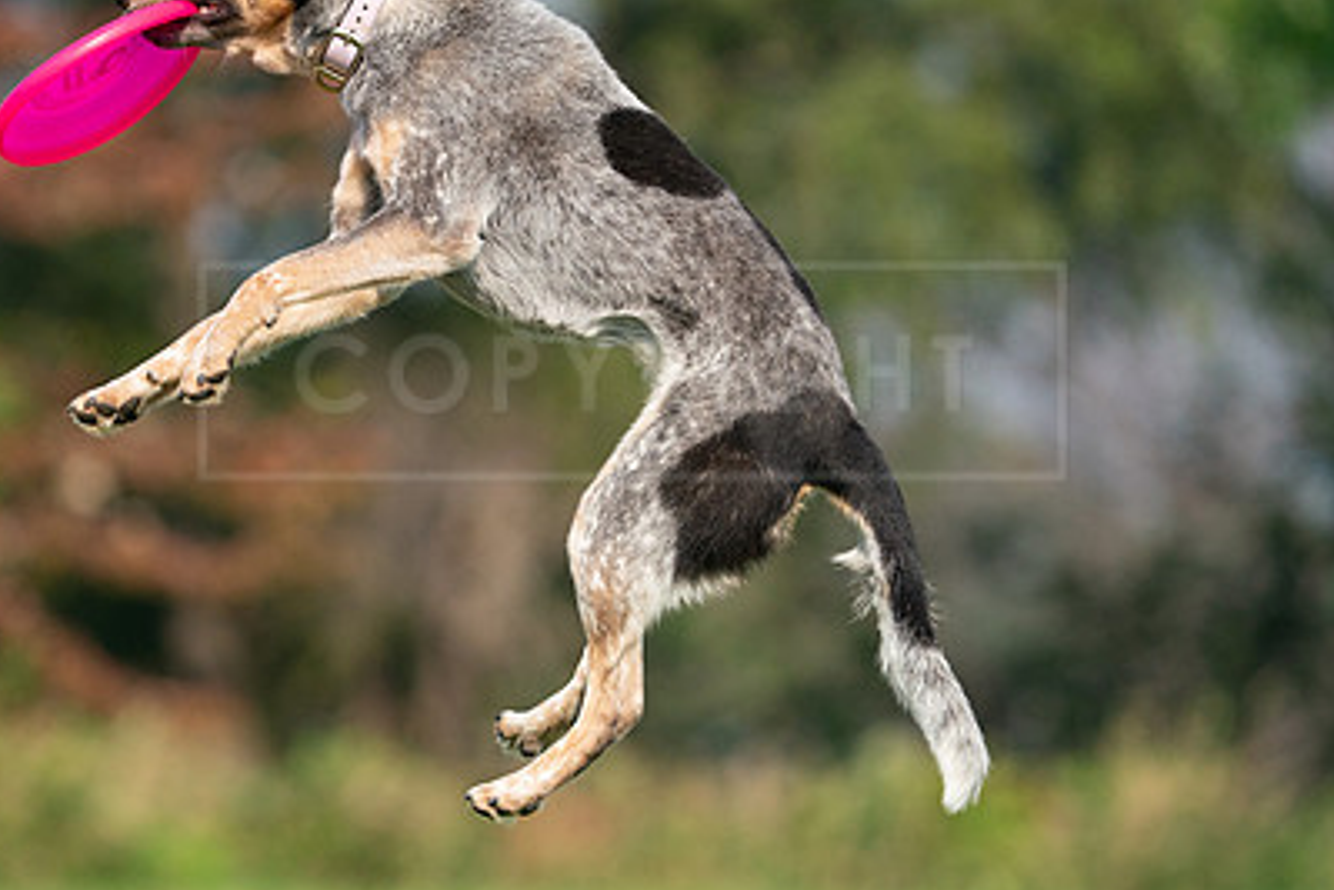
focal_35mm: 617
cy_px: 428
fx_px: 22870
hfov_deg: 3.3
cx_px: 517
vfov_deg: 2.2
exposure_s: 1/4000
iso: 1250
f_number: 6.3
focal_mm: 426
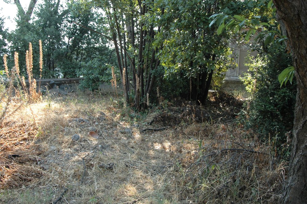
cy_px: 102
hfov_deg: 53.2
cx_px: 154
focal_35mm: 36
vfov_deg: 36.8
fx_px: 307
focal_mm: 24
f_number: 5.6
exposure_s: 1/125
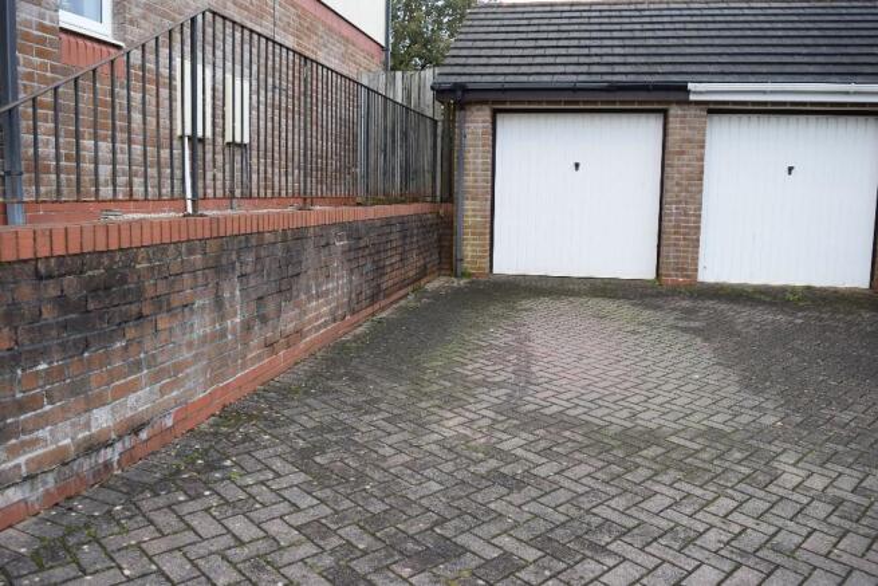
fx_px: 732
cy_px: 293
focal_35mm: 30
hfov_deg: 61.9
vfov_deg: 43.6
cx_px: 439
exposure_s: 1/125
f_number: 5.6
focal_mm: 20
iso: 400
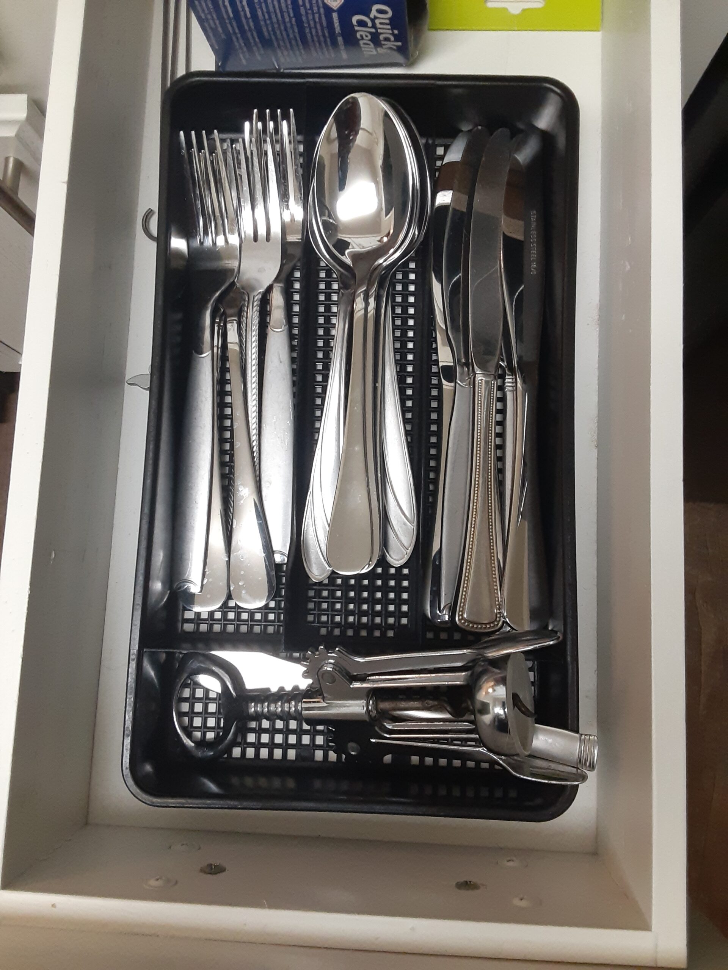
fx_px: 757
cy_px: 485
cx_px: 364
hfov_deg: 51.4
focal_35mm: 27
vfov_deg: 65.3
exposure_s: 1/60.2
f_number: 1.9
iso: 273
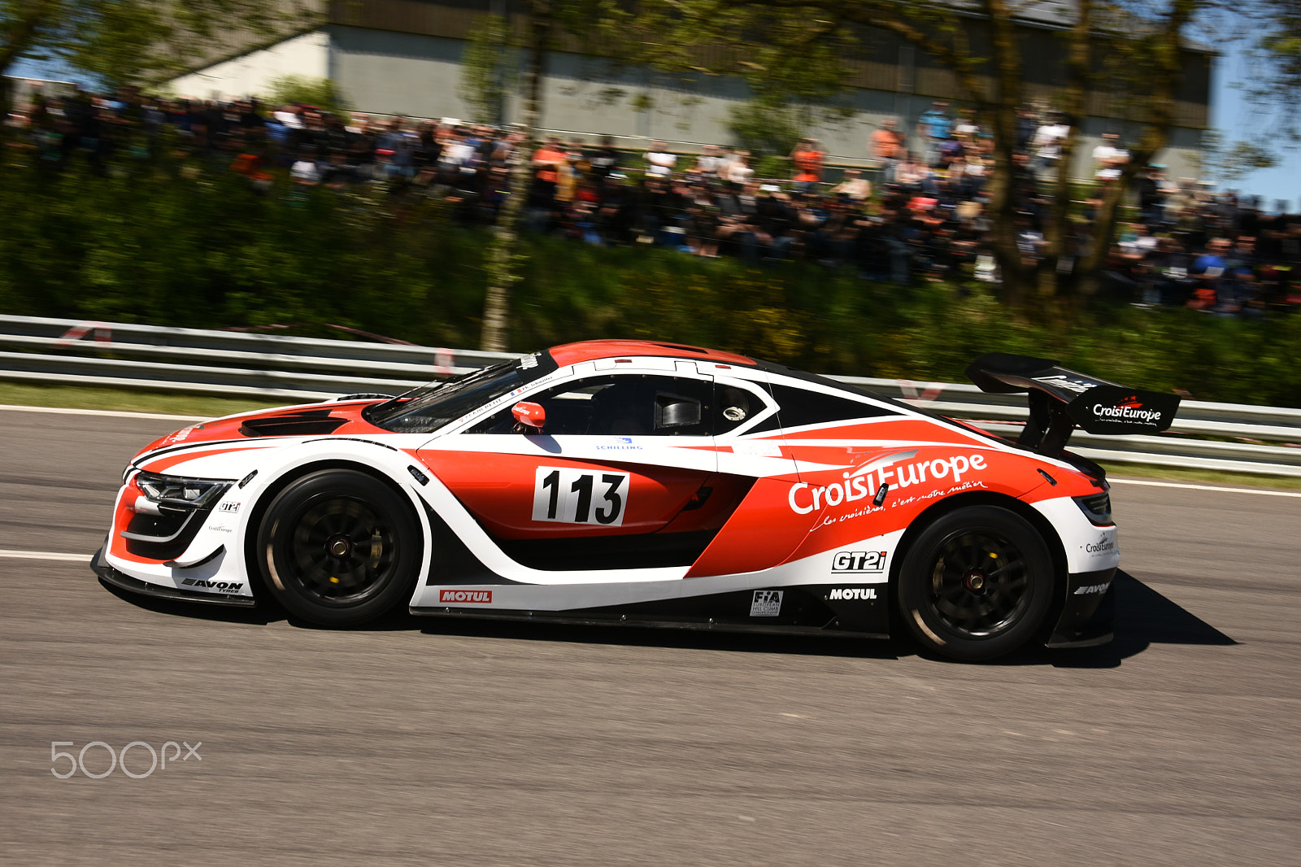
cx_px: 650
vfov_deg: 28.1
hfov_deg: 41.1
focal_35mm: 48
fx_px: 1734
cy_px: 434
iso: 110
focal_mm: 32
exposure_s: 1/320
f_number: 8
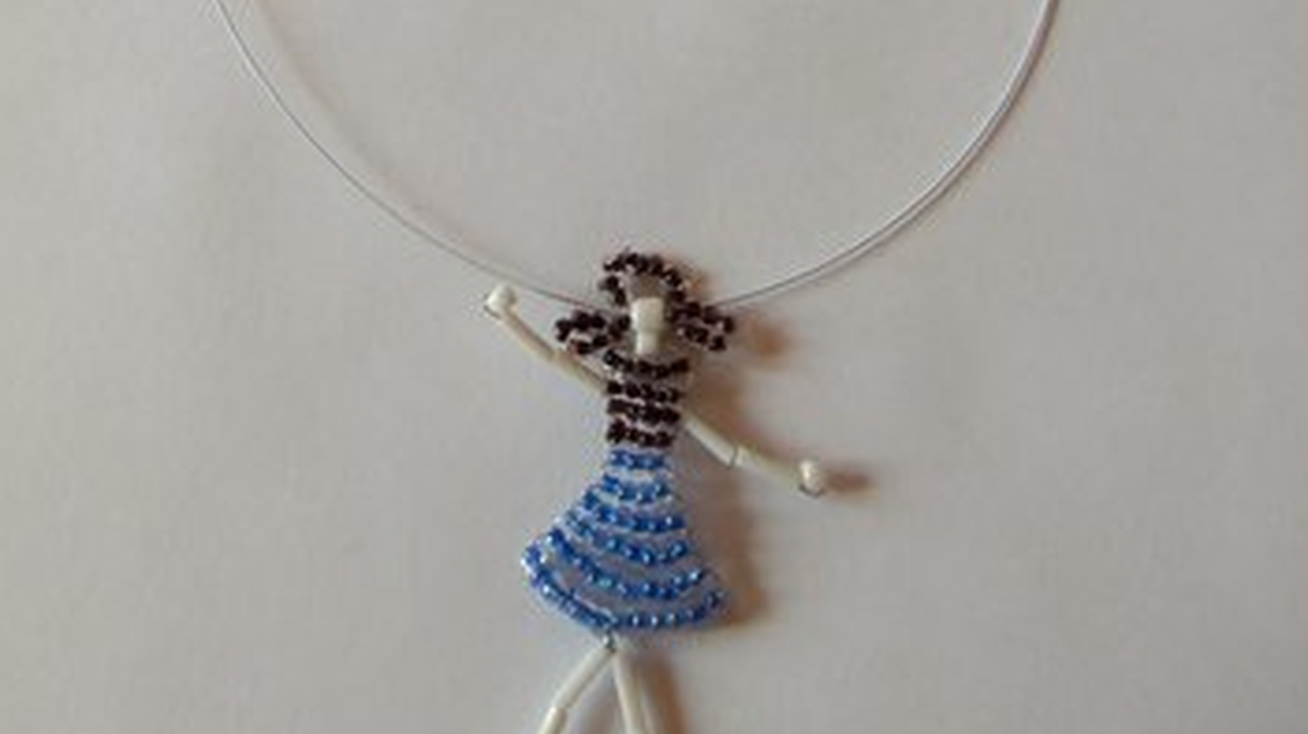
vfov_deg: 25.4
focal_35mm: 45
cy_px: 30
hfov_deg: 45.5
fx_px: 1560
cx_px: 624
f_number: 3.4
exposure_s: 1/100
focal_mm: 5.2
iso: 80
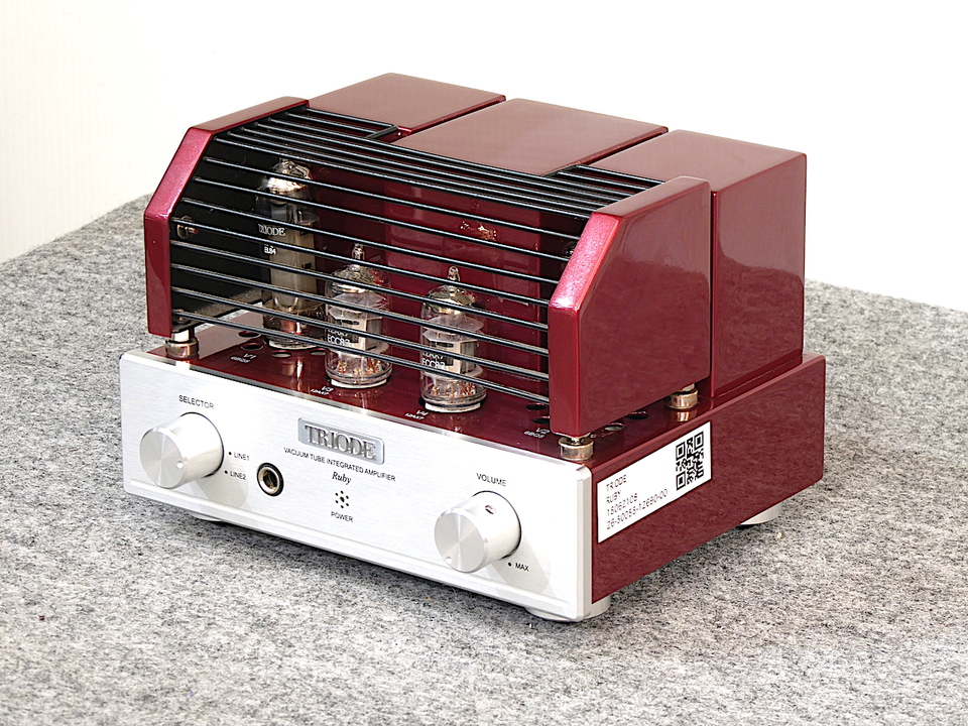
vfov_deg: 10.4
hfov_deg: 13.8
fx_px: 3999
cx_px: 484
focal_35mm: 143
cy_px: 363
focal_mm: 25.6
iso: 100
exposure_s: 1/3.2
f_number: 5.4
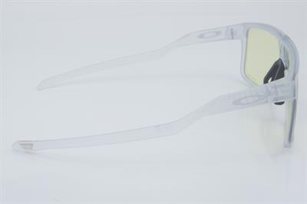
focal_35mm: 75
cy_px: 102
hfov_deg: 27.0
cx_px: 154
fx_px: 639
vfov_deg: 18.2
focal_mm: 50
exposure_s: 1/4
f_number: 32
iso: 100
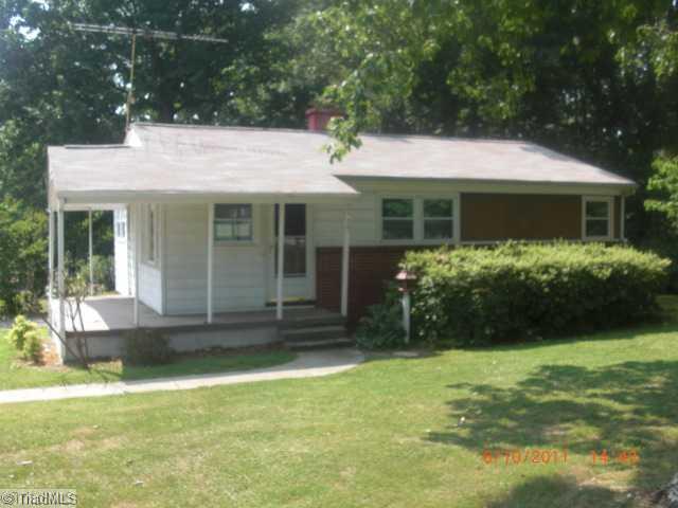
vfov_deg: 39.7
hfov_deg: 51.4
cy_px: 254
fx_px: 705
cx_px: 339
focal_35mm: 36
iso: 50
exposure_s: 1/320
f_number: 2.8
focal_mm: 6.3
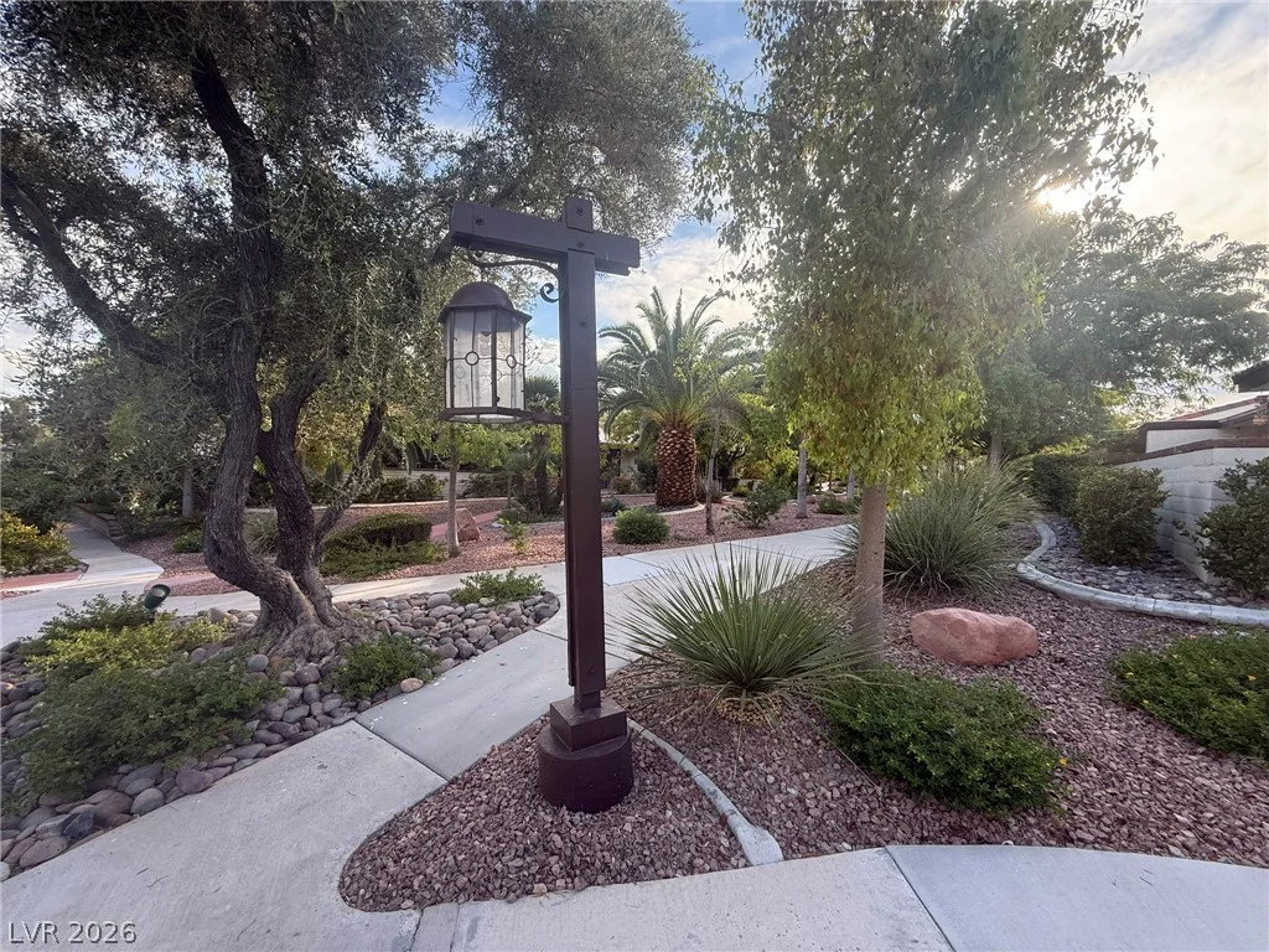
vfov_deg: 85.7
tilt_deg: +0.6
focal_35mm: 14
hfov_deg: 102.1
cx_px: 634
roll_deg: -2.2
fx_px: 513
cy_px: 476
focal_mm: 2.22
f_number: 2.2
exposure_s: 1/333
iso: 64
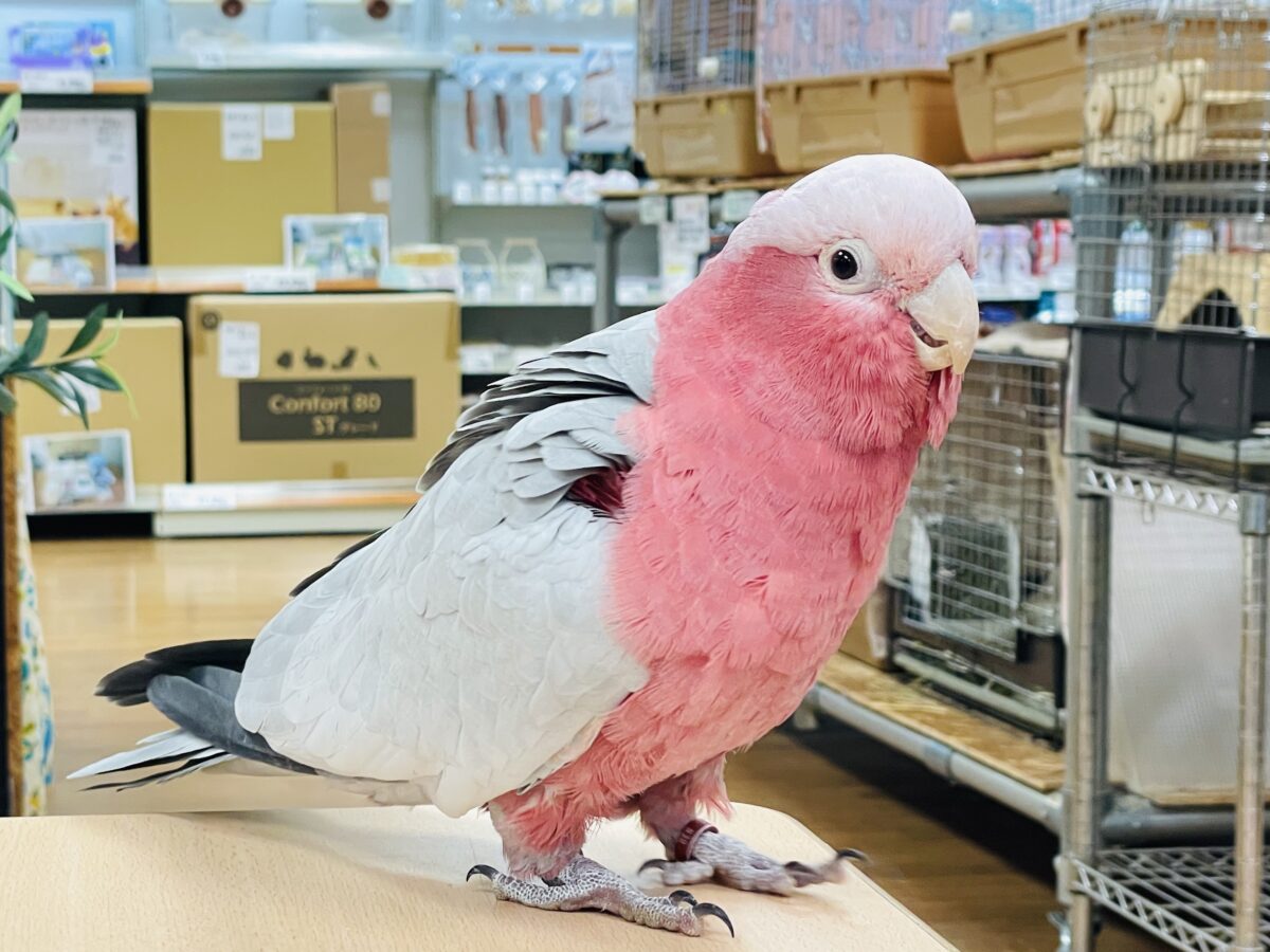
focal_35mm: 52
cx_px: 635
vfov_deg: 28.0
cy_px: 476
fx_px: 1908
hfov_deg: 36.8
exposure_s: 1/99
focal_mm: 6
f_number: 2
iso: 125
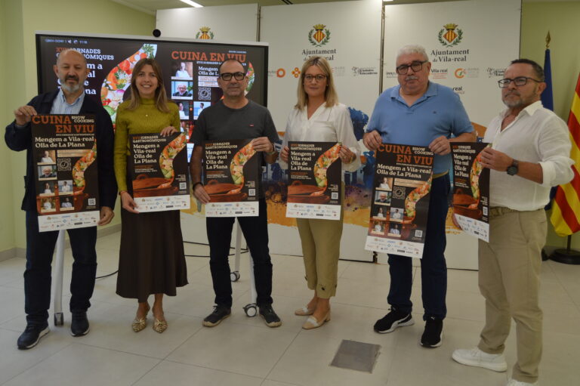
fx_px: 483
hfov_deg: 62.0
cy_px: 193
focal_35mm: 30
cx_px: 290
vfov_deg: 43.6
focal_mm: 20
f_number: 5
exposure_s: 1/100
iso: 400
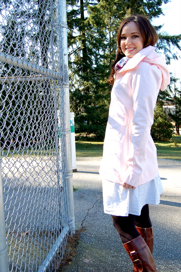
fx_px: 294
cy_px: 136
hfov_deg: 34.2
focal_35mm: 39
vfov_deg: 49.6
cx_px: 90
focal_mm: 26
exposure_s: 1/125
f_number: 5.6
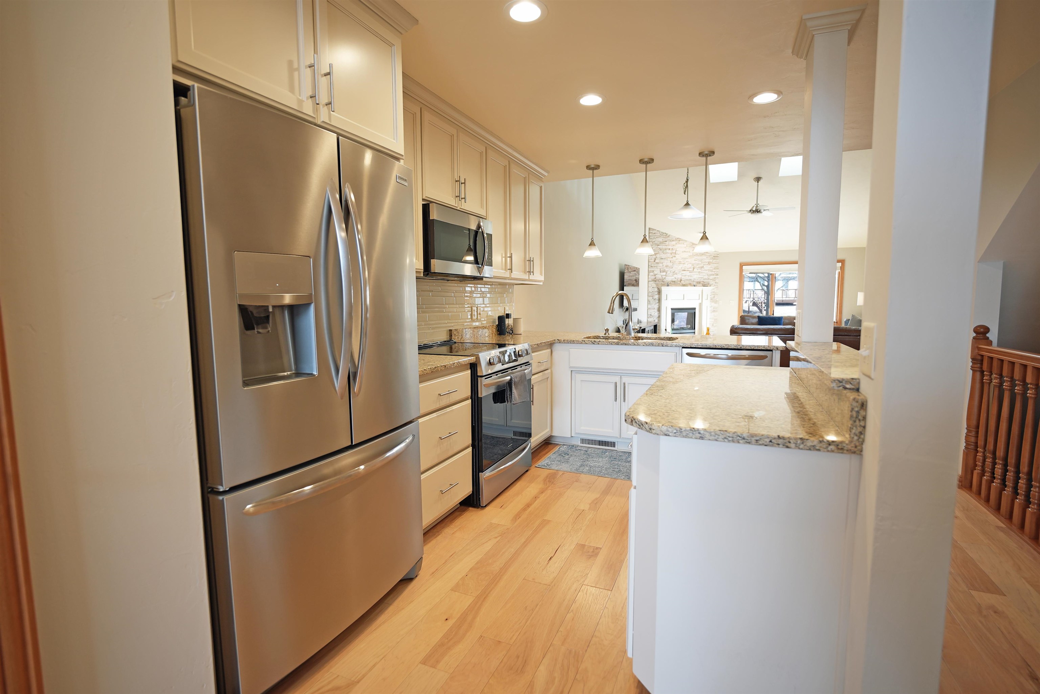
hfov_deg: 93.3
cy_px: 347
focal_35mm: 17
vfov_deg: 70.5
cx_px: 520
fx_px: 491
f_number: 2.8
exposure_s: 1/30
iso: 200
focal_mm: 17
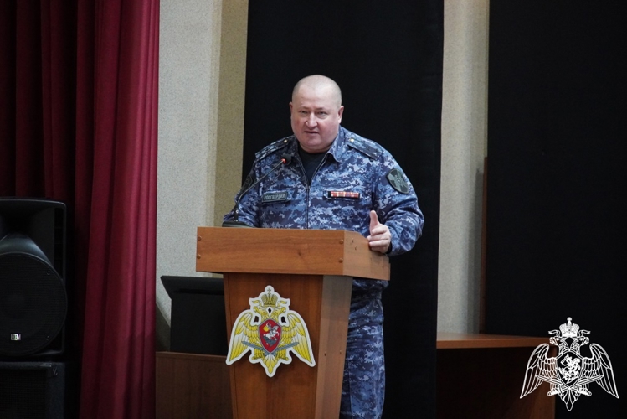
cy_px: 210
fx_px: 3528
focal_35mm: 202
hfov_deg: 10.2
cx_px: 314
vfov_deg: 6.8
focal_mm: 135
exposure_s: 1/50
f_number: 5.6
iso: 6400
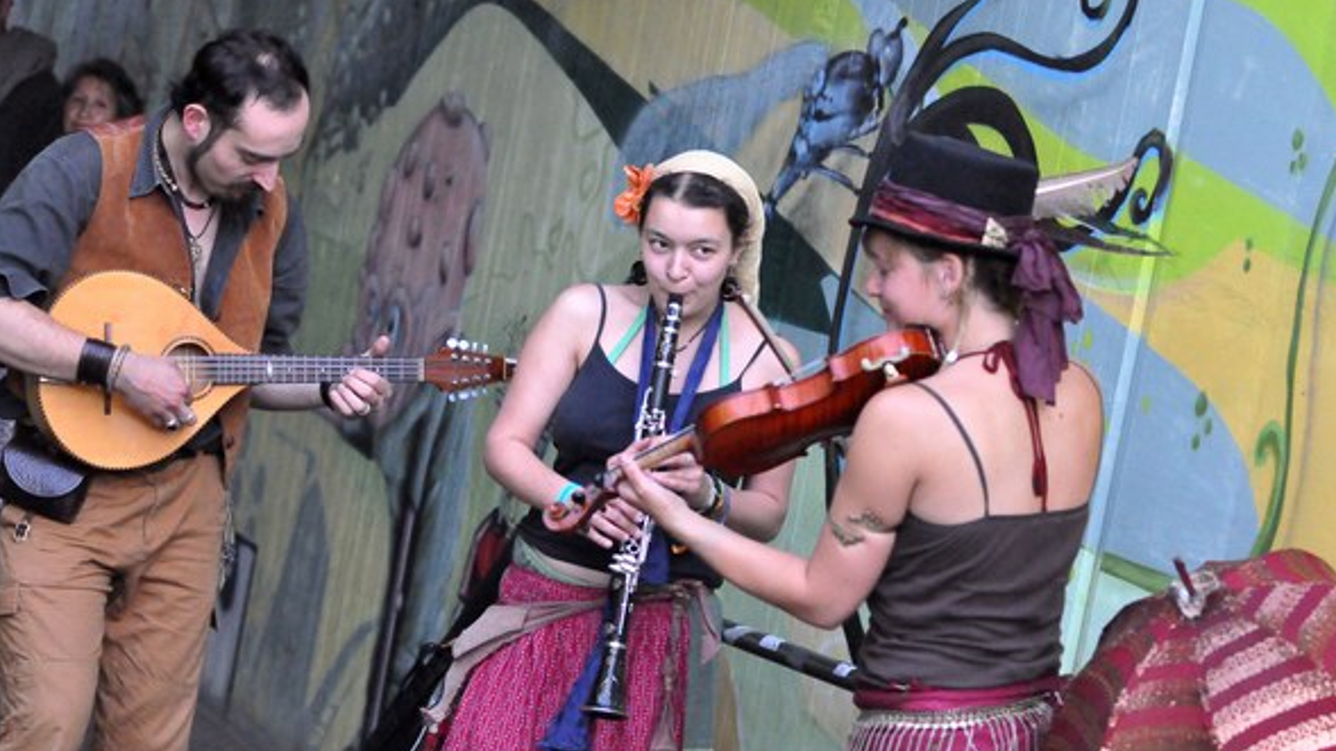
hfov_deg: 19.1
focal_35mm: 112
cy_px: 396
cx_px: 660
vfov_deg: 10.8
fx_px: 3967
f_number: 2.8
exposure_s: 1/320
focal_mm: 70
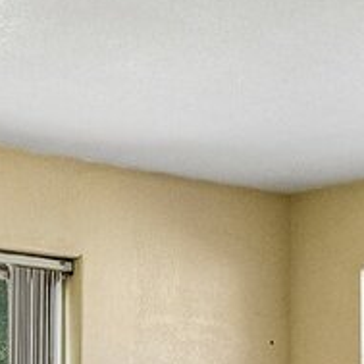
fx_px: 1475
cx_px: 156
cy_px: 533
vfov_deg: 13.3
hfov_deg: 14.1
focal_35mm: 124
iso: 900
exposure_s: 1/15
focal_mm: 17
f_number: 8
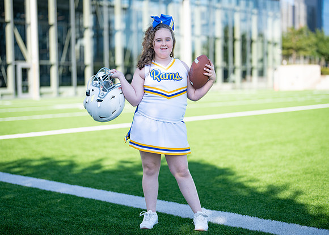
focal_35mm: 59
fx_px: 547
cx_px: 168
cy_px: 115
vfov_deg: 24.2
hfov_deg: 33.5
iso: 100
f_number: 1.2
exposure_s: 1/3200
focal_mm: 50
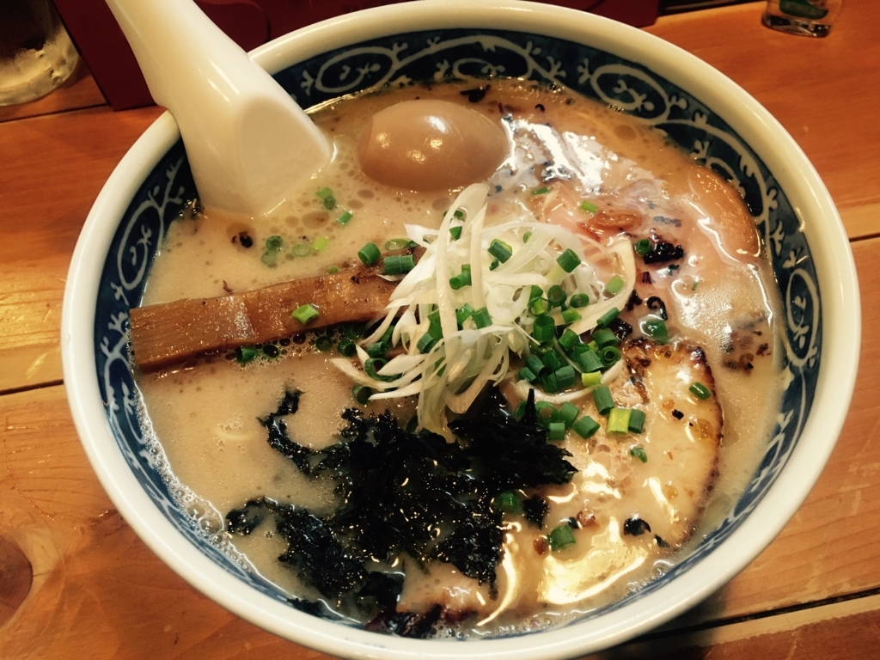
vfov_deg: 48.2
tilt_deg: -58.7
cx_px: 440
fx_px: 737
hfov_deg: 61.7
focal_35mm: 29
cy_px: 330
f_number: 2.2
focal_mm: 4.15
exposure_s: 1/33
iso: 160
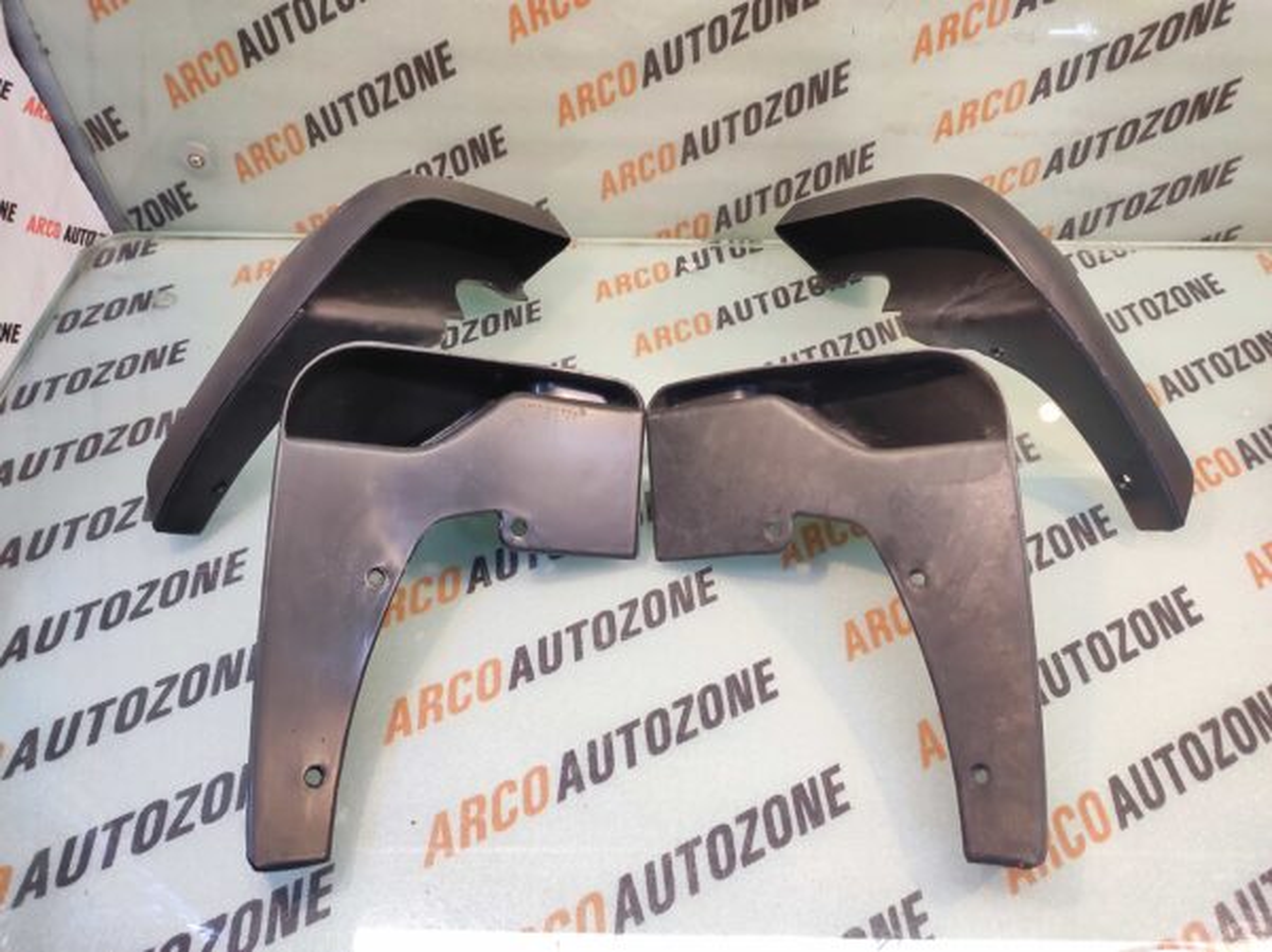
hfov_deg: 91.1
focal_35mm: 17
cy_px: 476
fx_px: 624
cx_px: 636
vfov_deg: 74.7
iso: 276
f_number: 1.79
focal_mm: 4.74
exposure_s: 1/33
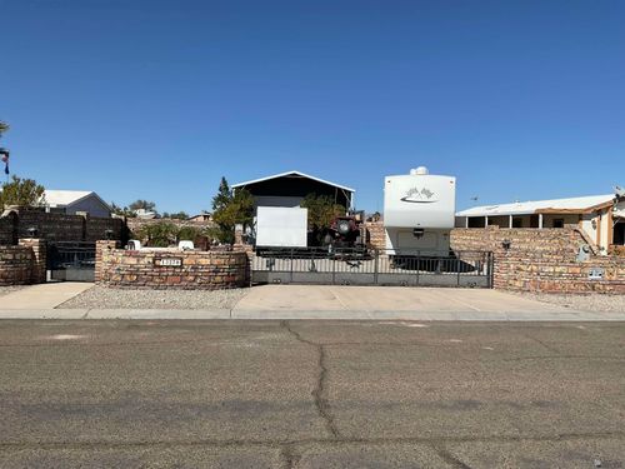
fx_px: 524
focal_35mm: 29
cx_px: 312
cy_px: 234
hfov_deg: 61.7
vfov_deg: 48.2
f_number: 1.8
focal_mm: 3
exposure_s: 1/3788
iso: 16
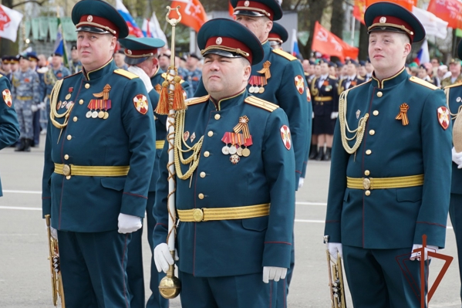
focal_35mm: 154
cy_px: 130
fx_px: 1976
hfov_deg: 13.3
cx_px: 174
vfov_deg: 8.9
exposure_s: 1/160
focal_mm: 82
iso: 100
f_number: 5.6
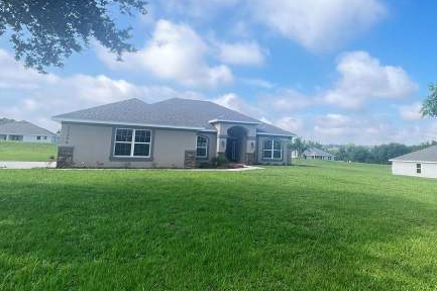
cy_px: 116
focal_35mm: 25
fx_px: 303
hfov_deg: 69.6
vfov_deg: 50.9
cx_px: 290
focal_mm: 1.57
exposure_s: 1/391
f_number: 1.8
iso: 32
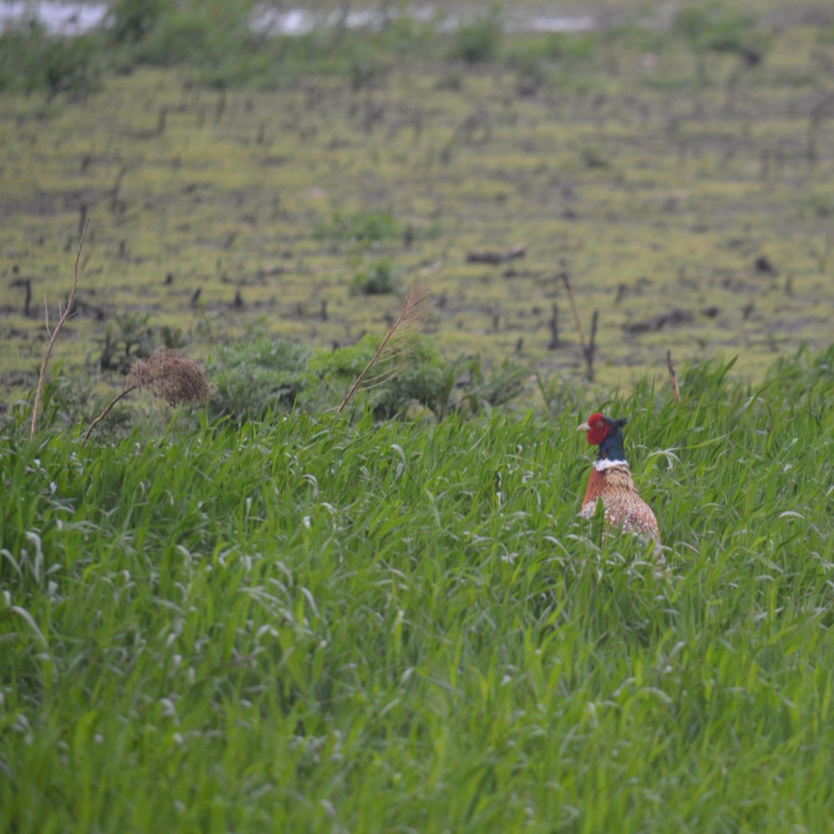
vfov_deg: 4.1
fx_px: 11530
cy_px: 417
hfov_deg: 4.1
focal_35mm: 423
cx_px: 620
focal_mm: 220
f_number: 5.3
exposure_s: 1/500
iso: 720
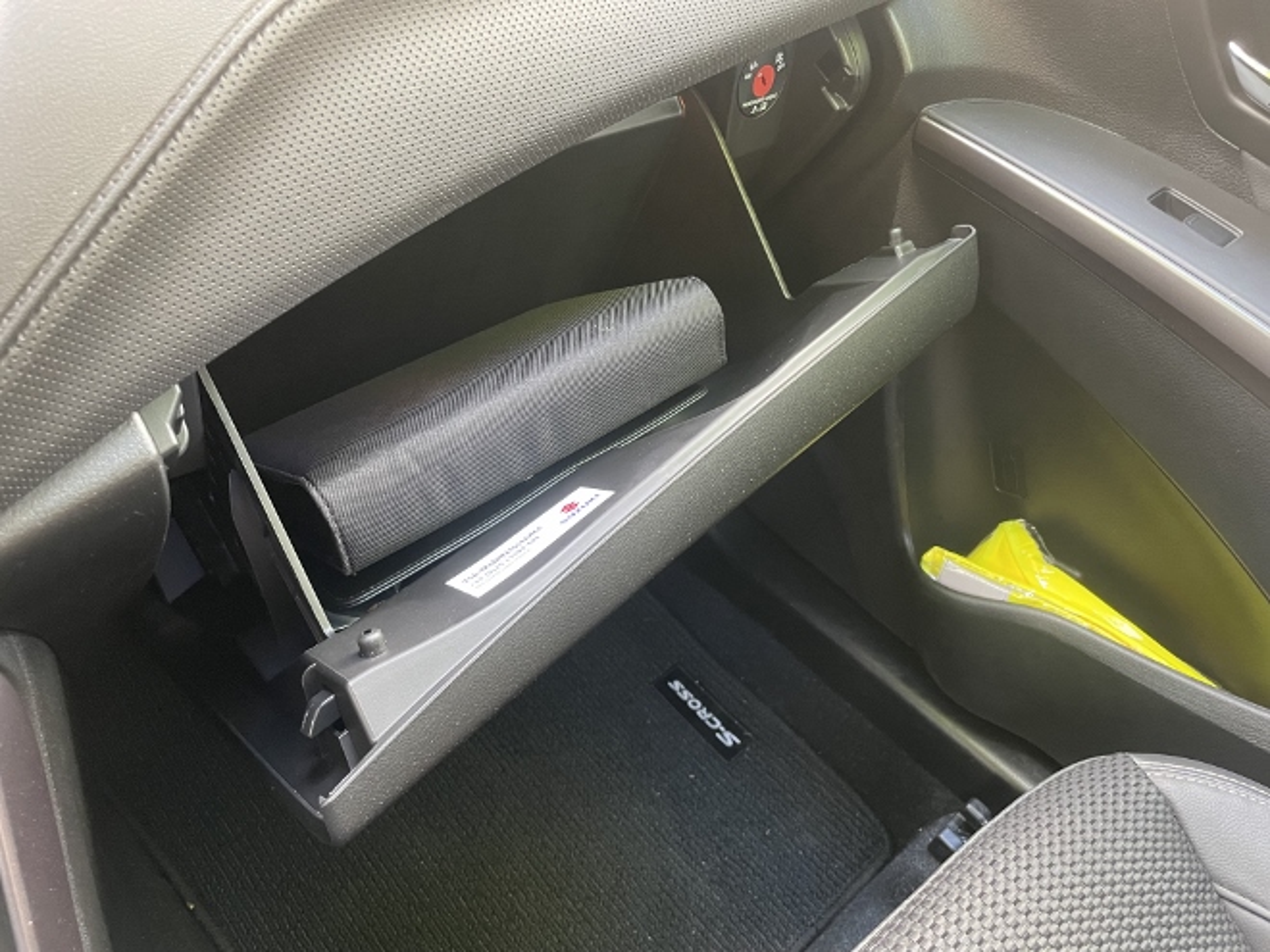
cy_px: 476
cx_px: 635
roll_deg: -8.0
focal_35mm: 26
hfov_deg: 67.3
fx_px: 954
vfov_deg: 53.1
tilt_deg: -40.3
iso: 500
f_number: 1.6
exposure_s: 1/60
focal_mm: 4.2
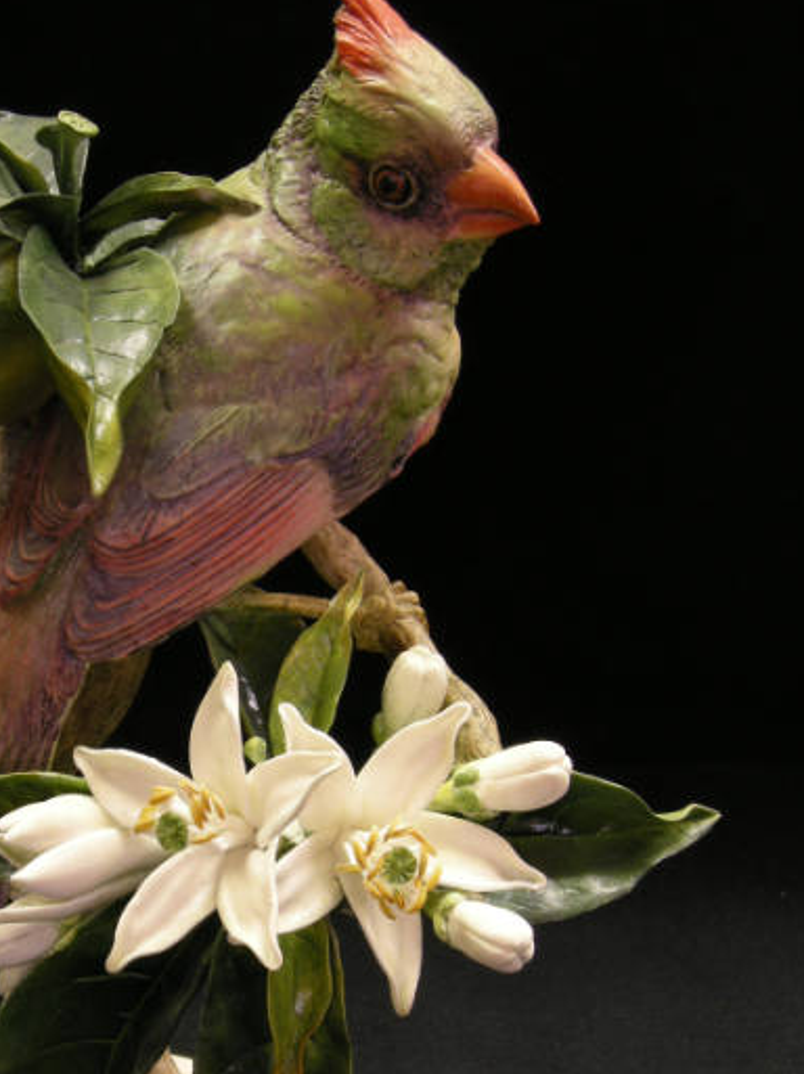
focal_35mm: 64
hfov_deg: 22.8
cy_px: 741
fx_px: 1984
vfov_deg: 30.0
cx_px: 237
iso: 64
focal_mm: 8.6
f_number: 4.9
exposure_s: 1/2
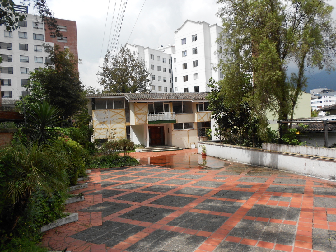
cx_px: 168
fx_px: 252
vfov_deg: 53.1
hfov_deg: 67.3
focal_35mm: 26
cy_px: 126
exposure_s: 1/1250
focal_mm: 4.6
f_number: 3.2
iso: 80
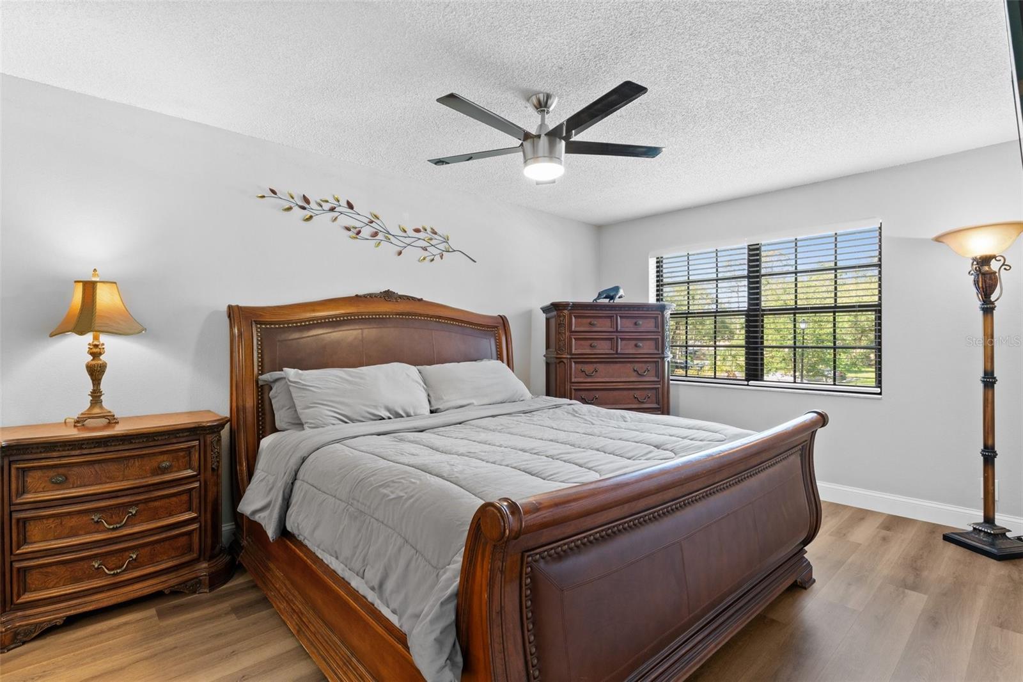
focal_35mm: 17
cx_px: 512
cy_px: 341
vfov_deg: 70.4
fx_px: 483
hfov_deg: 93.3
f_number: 8
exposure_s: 1/1.25
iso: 250
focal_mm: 11.5
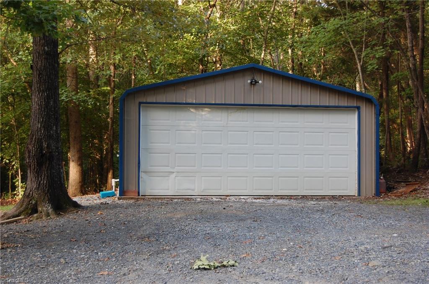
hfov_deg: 35.1
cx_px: 214
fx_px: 678
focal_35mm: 57
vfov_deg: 23.7
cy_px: 142
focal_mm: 38
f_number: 5
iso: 400
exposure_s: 1/80
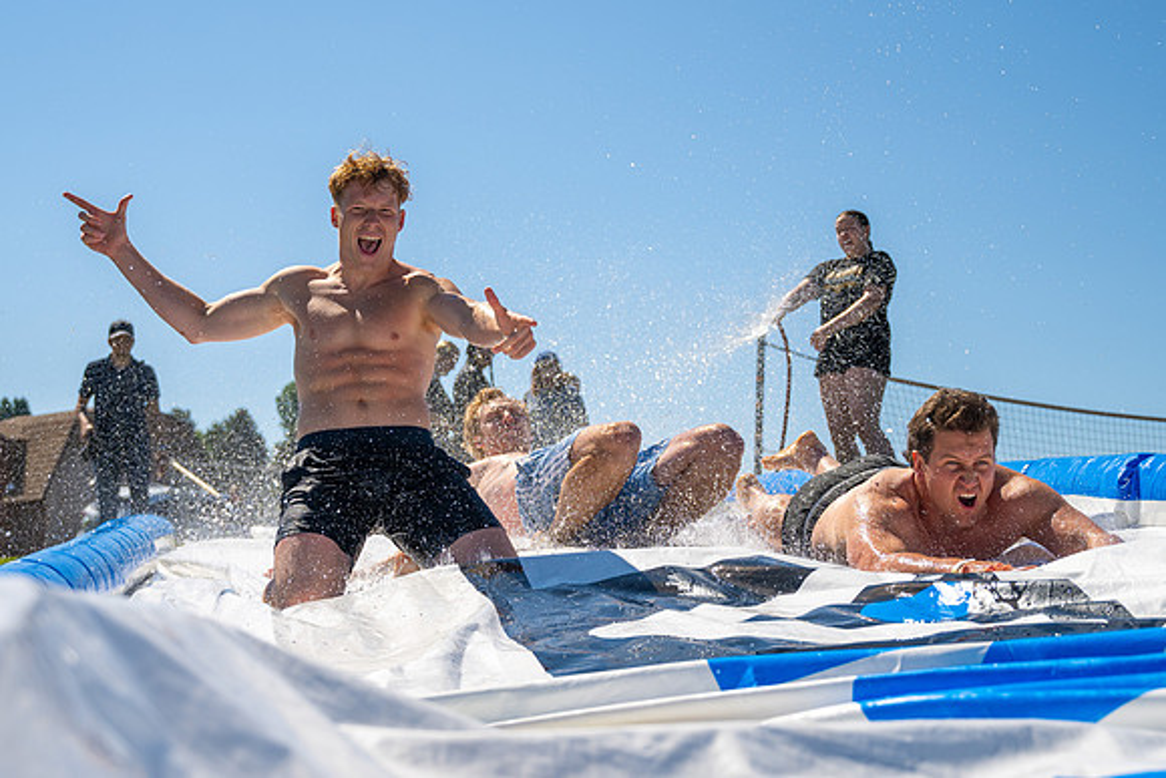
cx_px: 539
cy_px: 307
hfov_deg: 29.6
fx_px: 2208
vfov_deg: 20.0
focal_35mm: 68
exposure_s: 1/1600
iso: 100
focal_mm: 47
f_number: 4
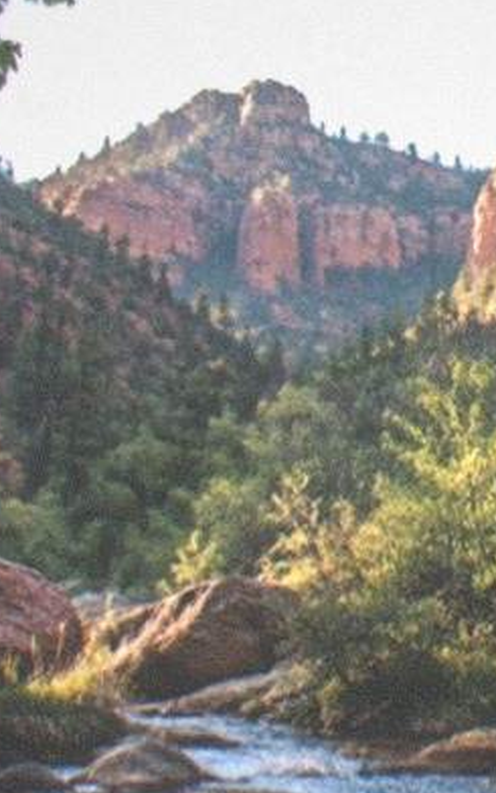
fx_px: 3936
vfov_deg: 11.5
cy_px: 518
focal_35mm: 182
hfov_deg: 7.2
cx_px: 526
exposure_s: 1/1250
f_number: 5
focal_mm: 70
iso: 400
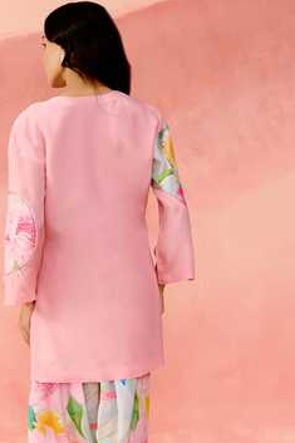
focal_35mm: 67
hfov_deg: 20.1
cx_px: 77
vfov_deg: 29.8
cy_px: 307
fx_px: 824
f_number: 3.5
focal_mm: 45
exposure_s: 1/160
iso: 250
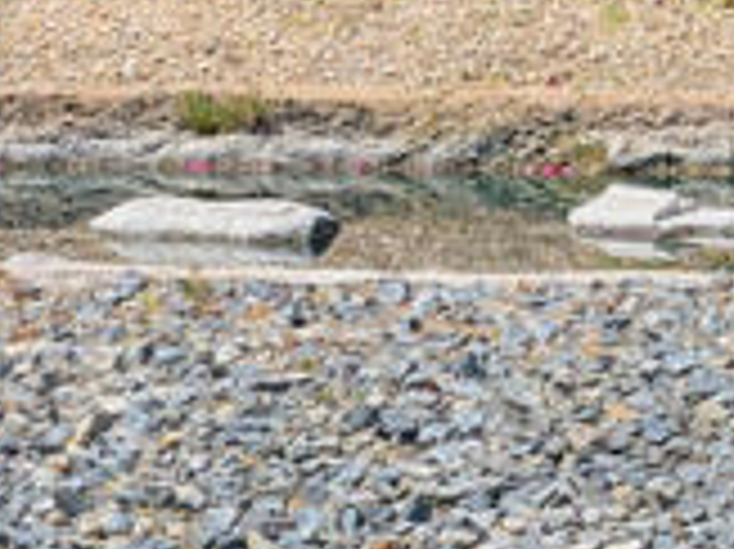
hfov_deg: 6.3
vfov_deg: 5.0
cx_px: 2238
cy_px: -572
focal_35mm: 289
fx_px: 6123
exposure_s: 1/640
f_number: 7.1
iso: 200
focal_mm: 23
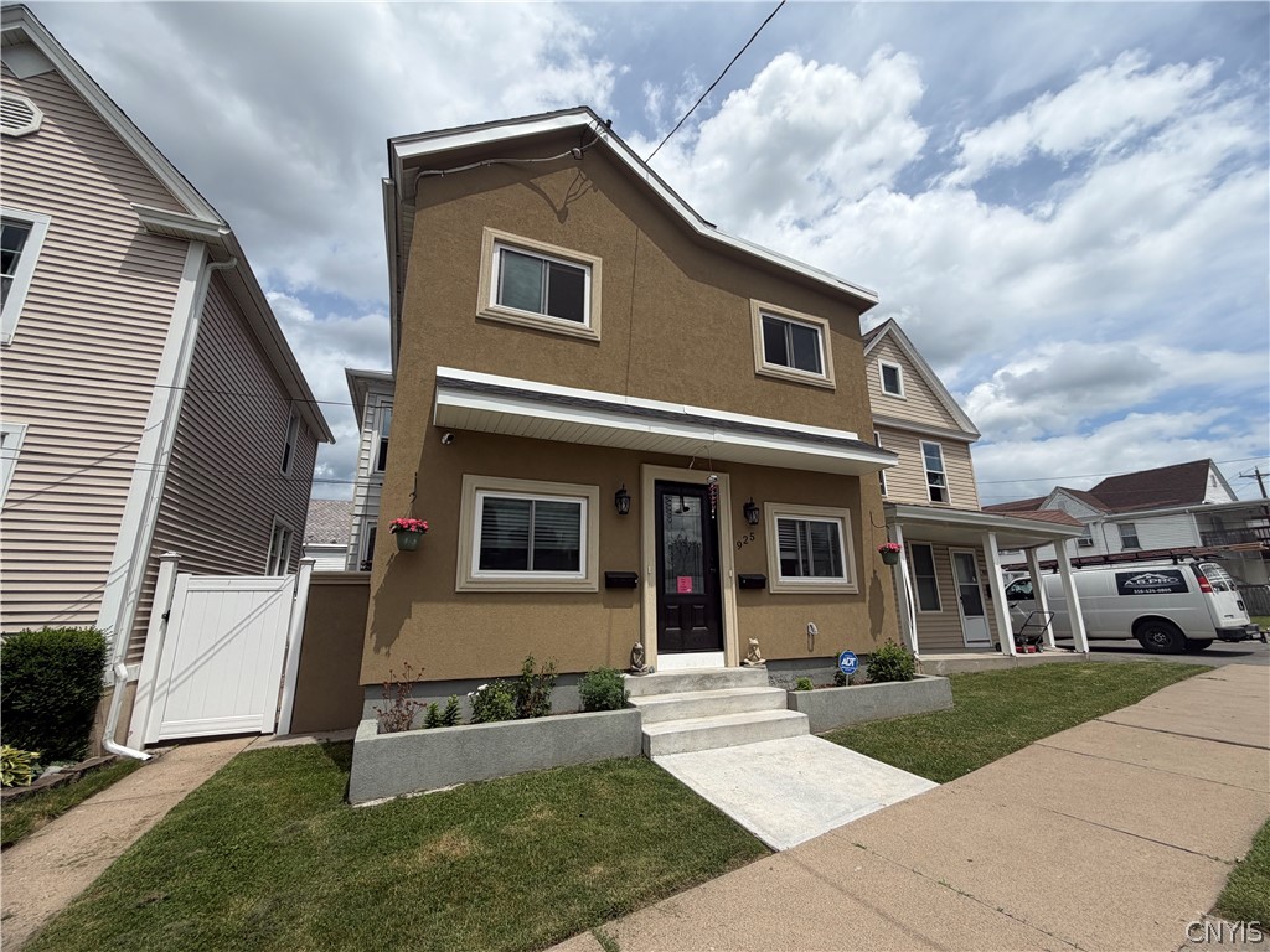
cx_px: 635
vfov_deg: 85.7
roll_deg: +0.5
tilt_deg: +14.3
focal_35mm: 14
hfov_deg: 102.1
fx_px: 514
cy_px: 476
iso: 20
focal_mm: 2.22
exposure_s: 1/1572
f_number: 2.2
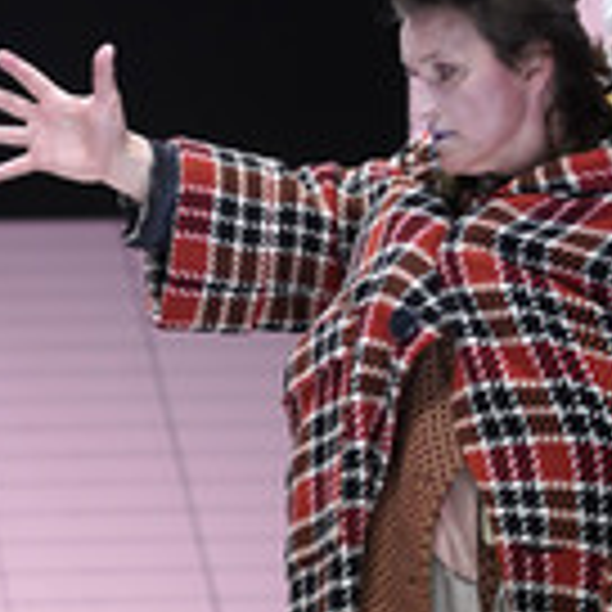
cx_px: -20
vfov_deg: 7.3
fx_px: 4781
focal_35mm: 239
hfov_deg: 7.3
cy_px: 446
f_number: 2.2
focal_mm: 85
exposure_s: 1/200
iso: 1600
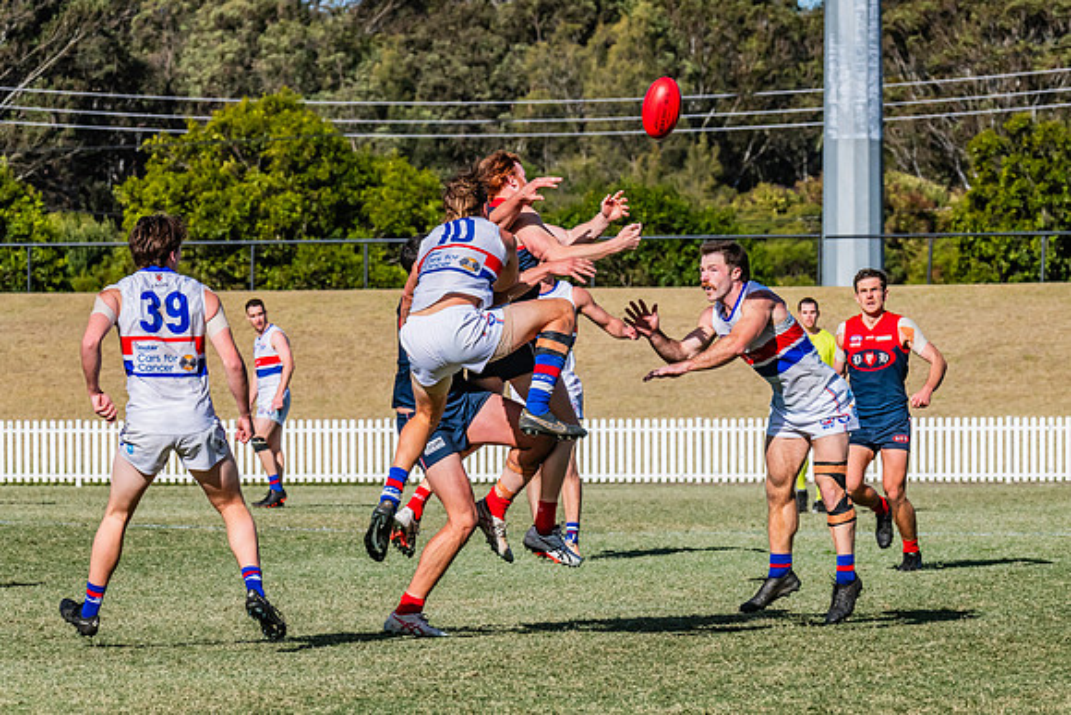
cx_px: 590
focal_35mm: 306
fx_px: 9103
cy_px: 317
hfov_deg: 6.7
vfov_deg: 4.5
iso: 800
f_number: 13
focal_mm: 250
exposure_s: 1/1600
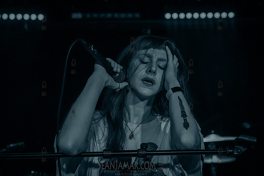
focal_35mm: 59
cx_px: 146
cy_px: 81
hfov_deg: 33.7
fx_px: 436
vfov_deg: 22.8
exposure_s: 1/320
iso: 16000
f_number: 3.2
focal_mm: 50
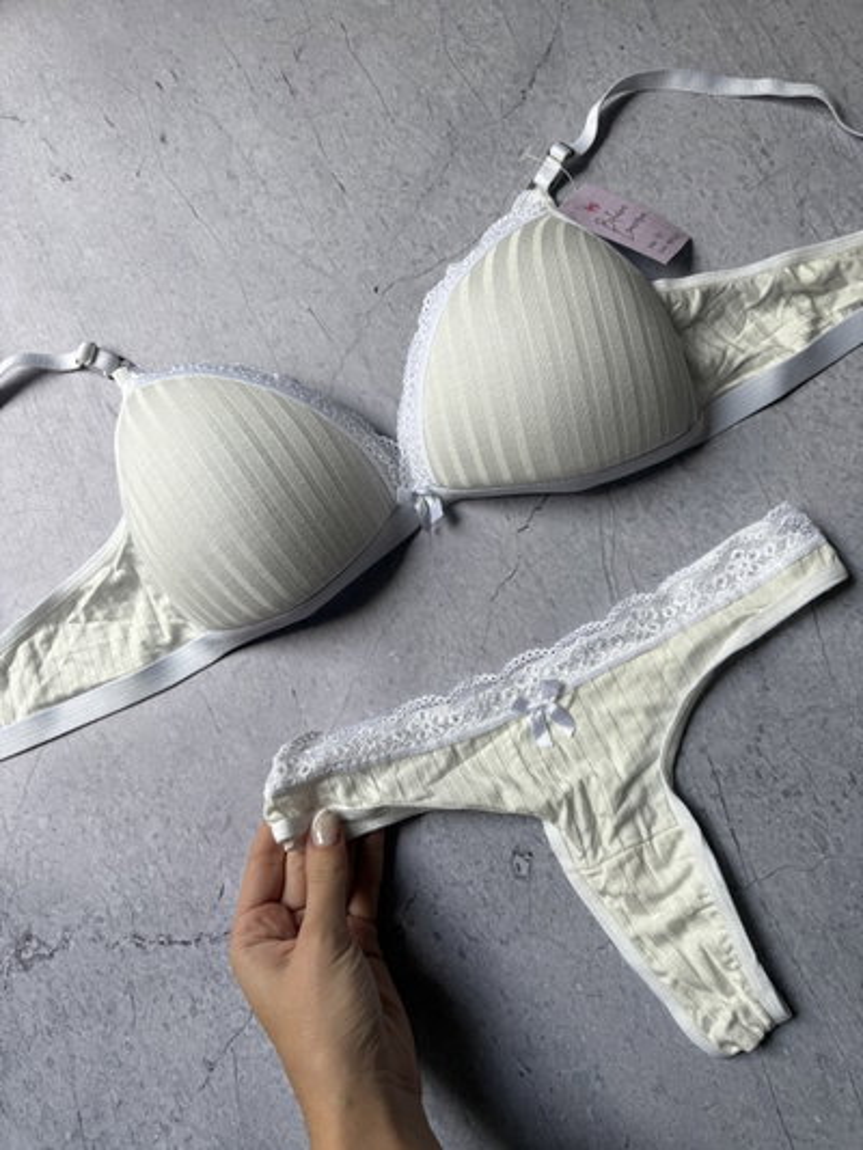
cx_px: 432
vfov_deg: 67.3
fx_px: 864
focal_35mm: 26
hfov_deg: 53.1
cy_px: 575
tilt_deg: -79.4
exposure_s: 1/105
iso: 125
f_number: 1.6
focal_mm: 5.96
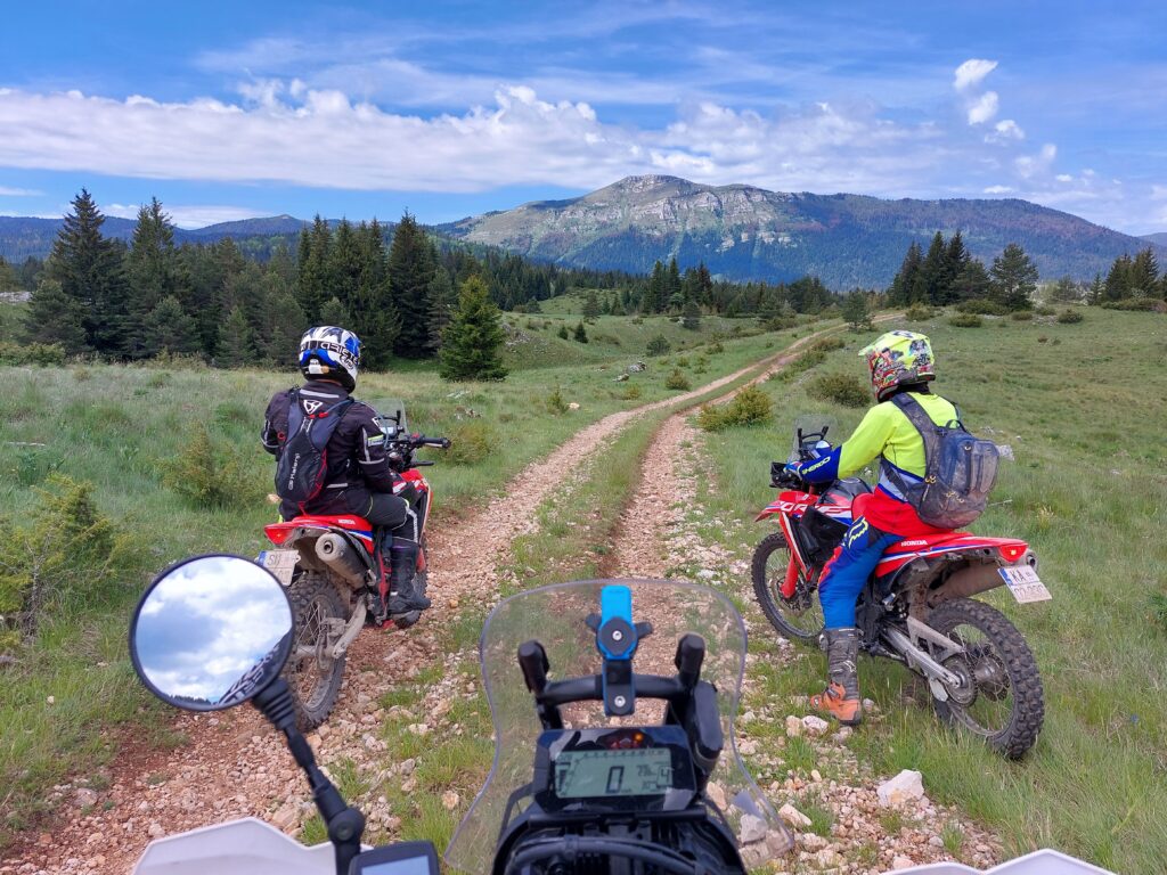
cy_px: 438
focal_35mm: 24
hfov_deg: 71.6
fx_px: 809
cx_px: 584
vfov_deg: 56.8
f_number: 1.8
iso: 25
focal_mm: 5.23
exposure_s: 1/549
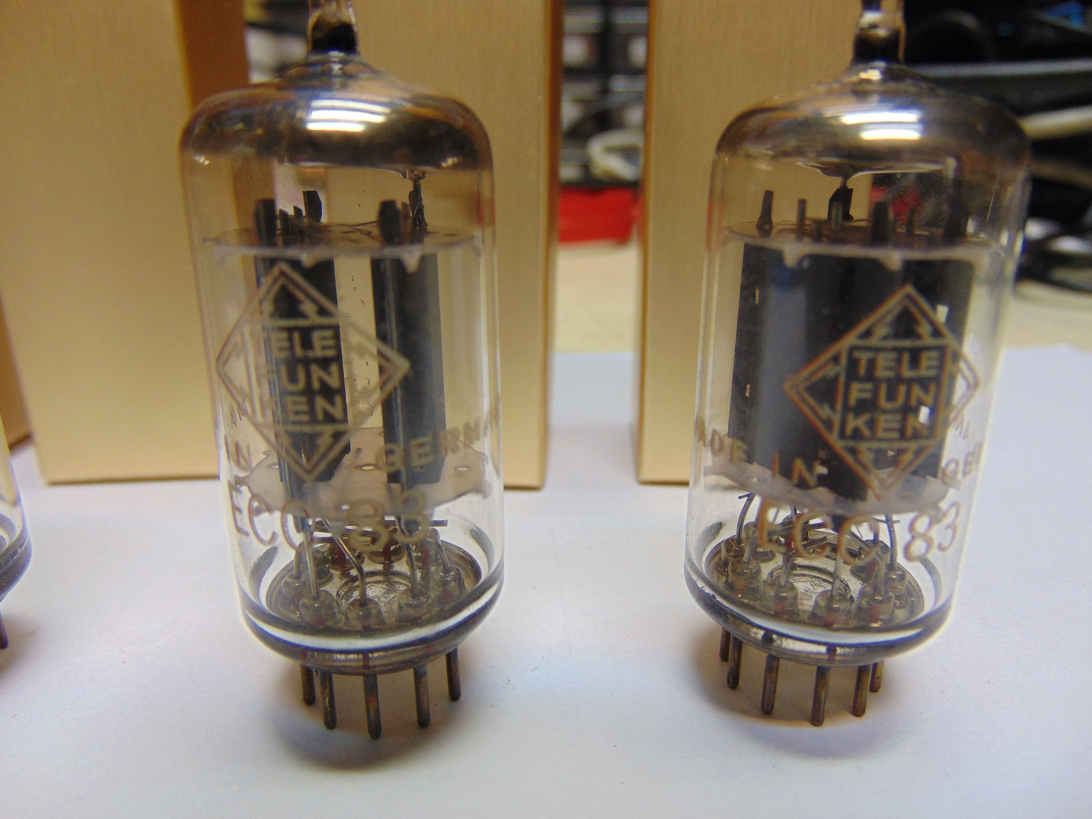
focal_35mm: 25
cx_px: 546
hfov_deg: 69.4
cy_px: 410
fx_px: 789
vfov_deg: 54.9
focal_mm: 4.5
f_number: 3
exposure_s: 1/30
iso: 100
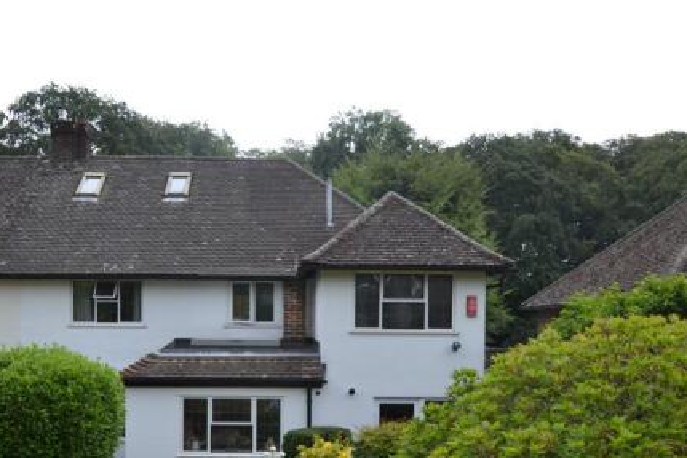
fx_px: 611
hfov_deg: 58.4
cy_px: 323
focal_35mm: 32
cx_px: 288
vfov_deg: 40.4
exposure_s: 1/200
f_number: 7.1
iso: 100
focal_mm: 14
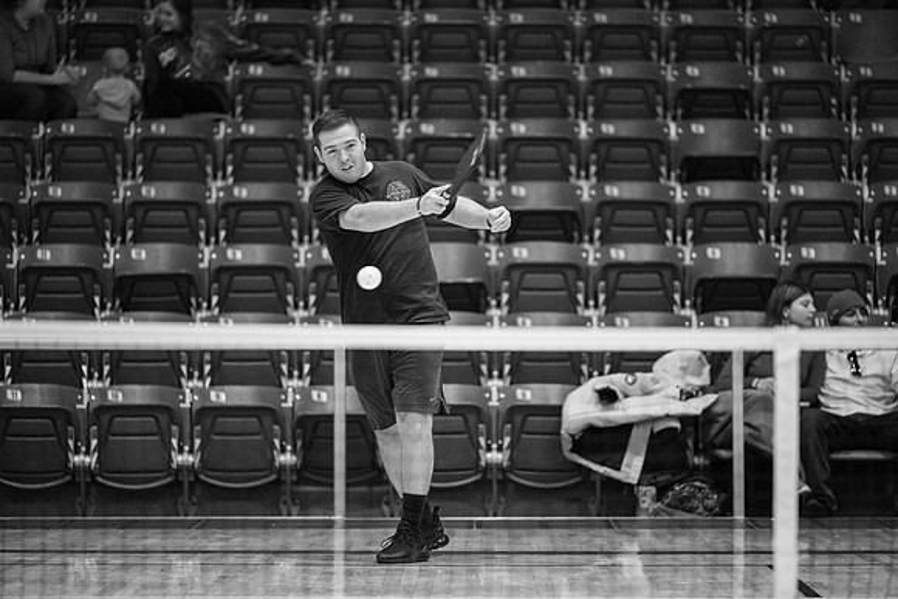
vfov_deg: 6.9
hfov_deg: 10.3
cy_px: 300
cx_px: 449
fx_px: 4990
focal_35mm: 200
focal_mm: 200
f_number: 2.8
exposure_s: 1/500
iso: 5000
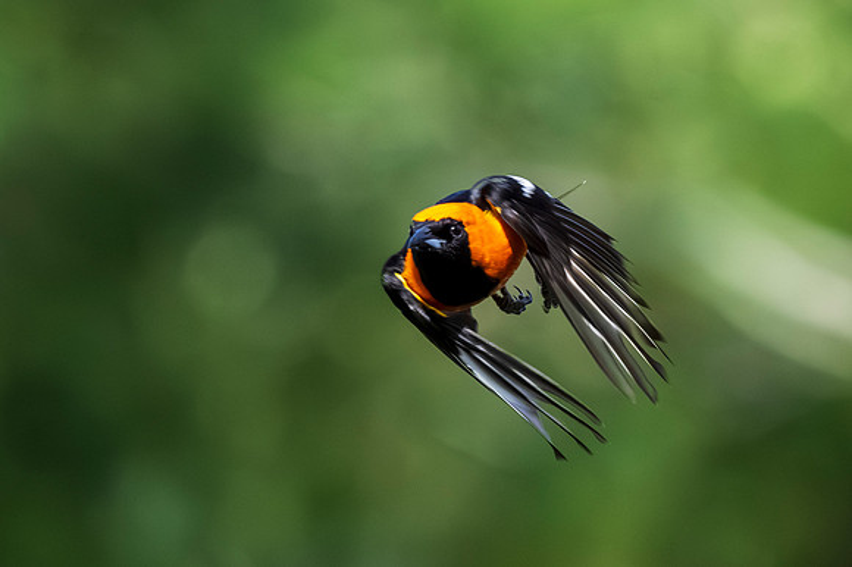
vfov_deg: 1.3
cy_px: 274
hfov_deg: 2.0
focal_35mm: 1019
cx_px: 715
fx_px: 24107
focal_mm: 360
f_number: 9
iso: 4000
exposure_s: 1/2500
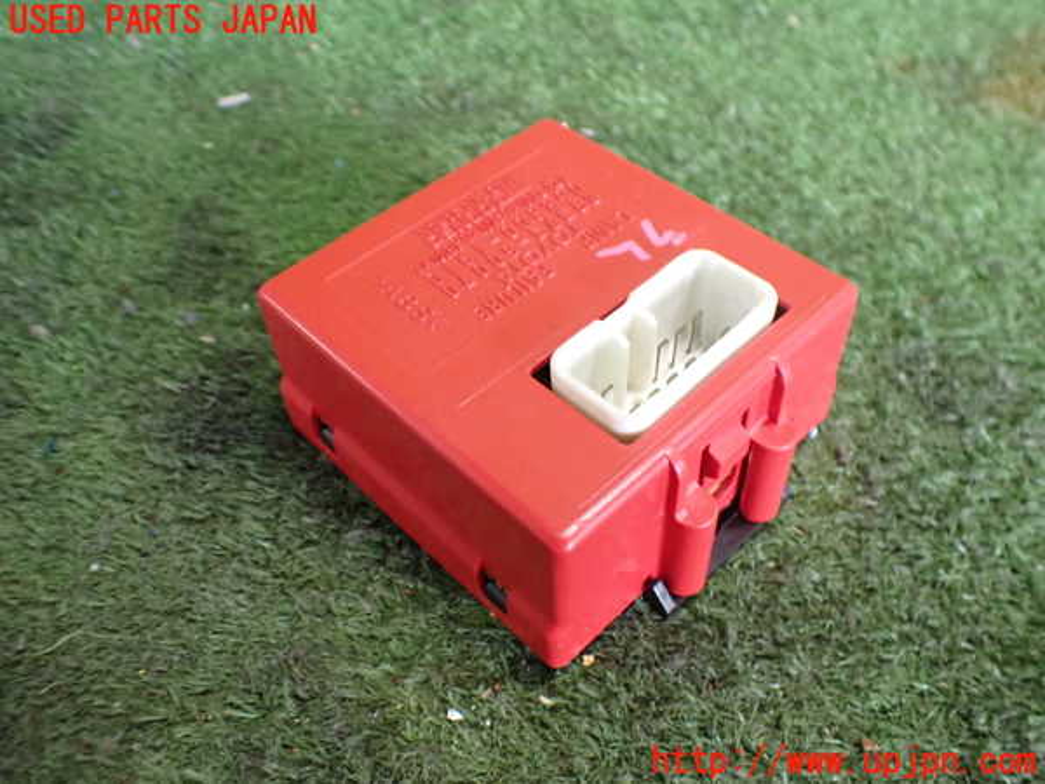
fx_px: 906
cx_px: 522
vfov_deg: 46.8
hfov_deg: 60.0
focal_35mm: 30
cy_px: 392
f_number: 2.3
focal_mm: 5.4
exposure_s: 1/80
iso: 800
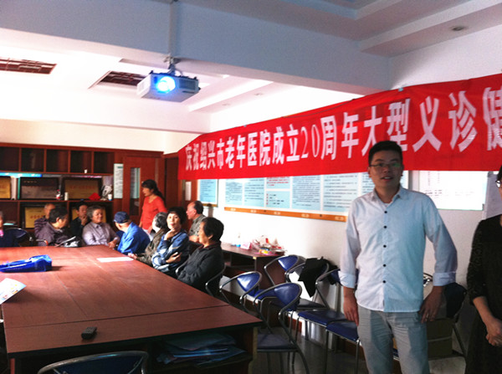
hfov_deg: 52.7
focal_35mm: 35
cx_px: 251
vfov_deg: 40.5
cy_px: 187
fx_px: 506
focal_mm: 3.85
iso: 125
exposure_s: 1/15
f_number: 2.8
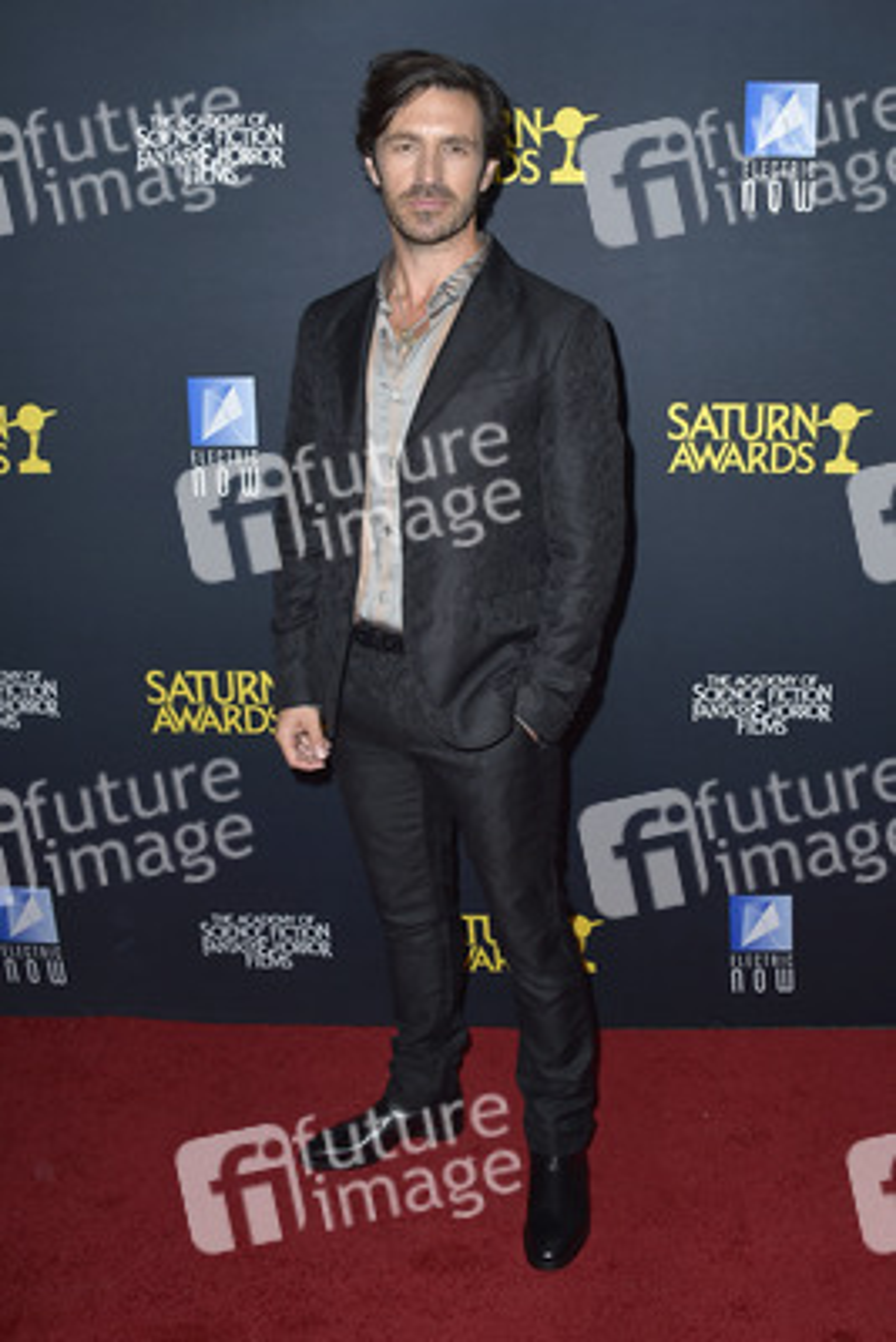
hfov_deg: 46.4
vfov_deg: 65.5
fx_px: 1044
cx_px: 448
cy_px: 671
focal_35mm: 28
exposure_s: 1/250
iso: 250
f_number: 6.3
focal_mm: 28
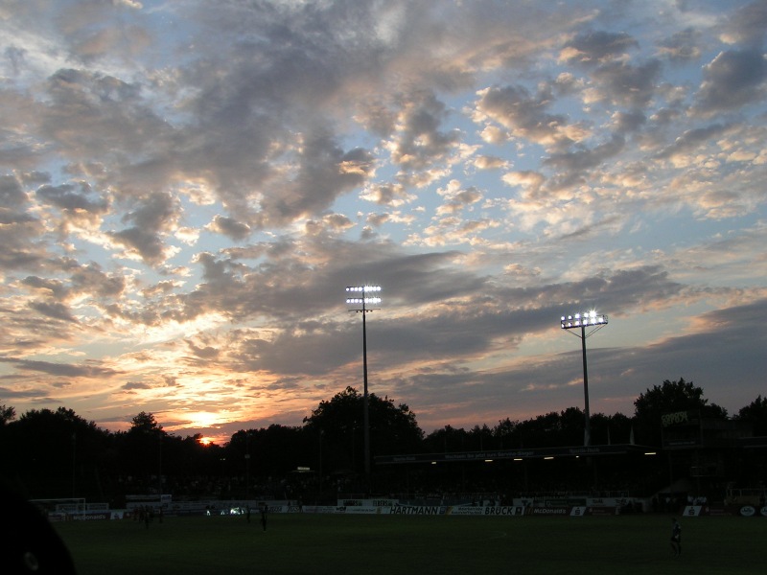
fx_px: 908
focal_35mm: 41
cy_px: 288
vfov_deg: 35.1
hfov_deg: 45.8
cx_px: 384
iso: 50
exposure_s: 1/200
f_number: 5.6
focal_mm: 6.3
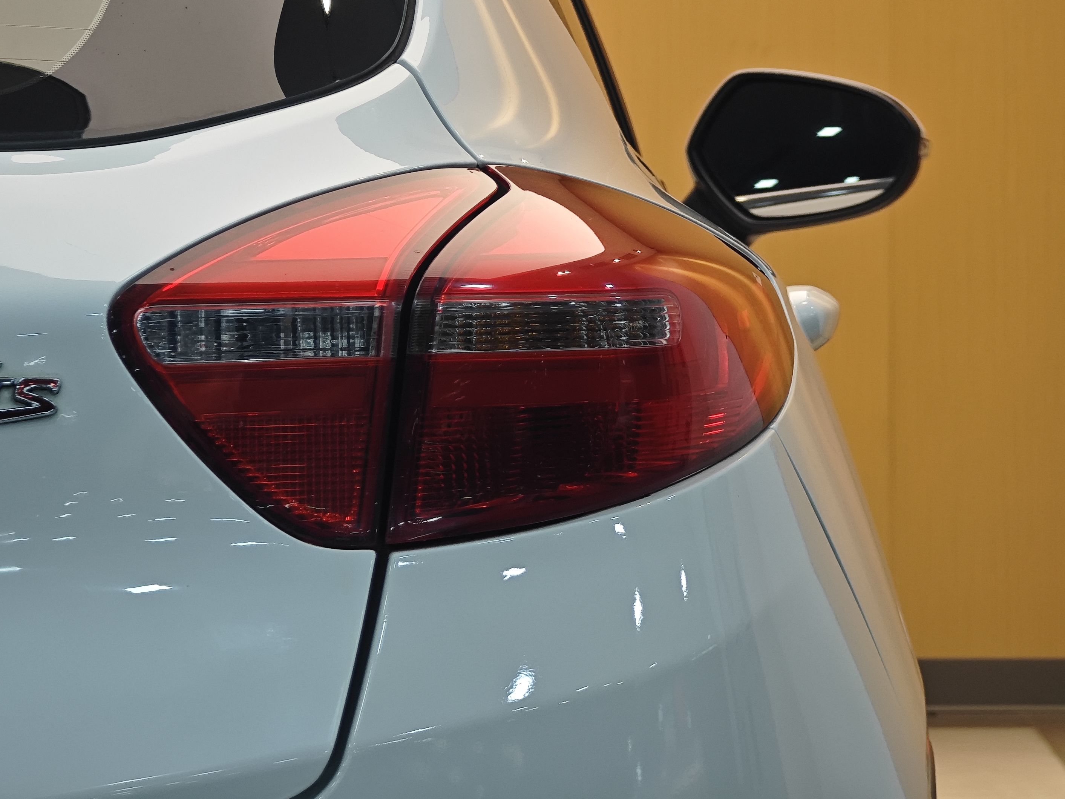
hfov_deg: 11.4
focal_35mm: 174
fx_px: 5354
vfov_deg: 8.5
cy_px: 227
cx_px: 504
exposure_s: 1/100
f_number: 3
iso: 320
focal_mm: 19.4
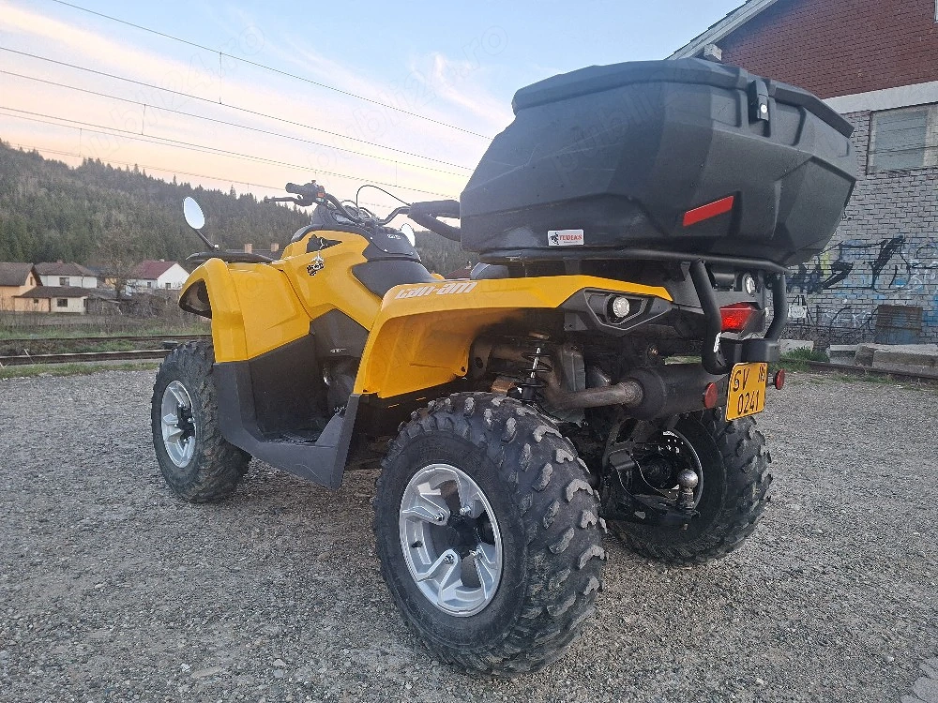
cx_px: 469
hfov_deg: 73.9
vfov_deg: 58.9
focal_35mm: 23
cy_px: 352
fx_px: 623
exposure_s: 1/100
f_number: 1.8
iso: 64
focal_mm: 5.54
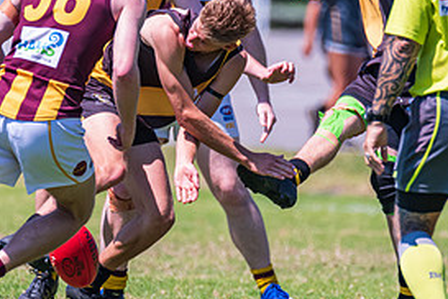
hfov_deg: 1.4
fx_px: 18603
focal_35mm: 1495
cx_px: 164
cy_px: 148
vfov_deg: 0.9
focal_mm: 600
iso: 800
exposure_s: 1/2000
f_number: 6.3
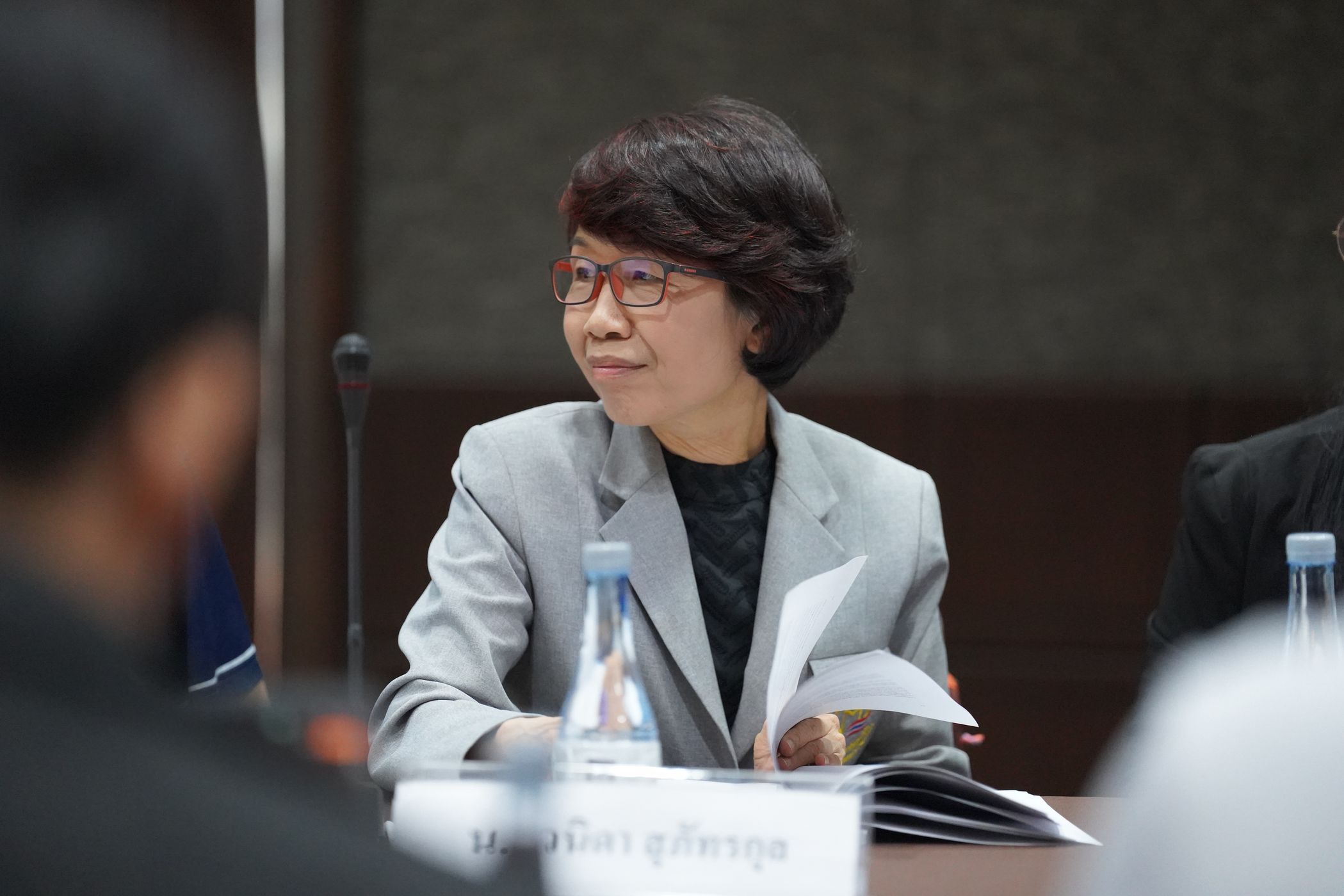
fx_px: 6084
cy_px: 448
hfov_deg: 12.6
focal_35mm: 163
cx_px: 672
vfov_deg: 8.4
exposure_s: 1/400
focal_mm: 163
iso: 10000
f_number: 2.8
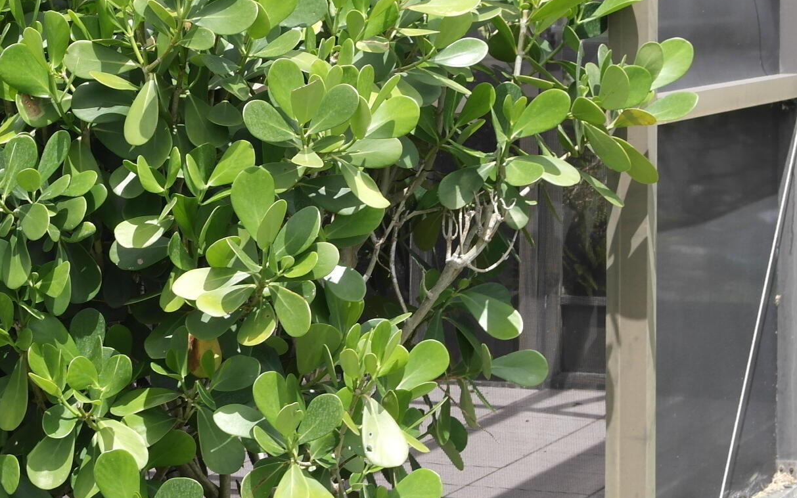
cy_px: 127
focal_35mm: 145
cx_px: 104
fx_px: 3149
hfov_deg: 14.3
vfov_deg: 9.0
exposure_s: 1/125
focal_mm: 38
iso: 100
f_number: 10
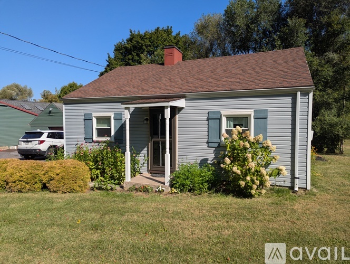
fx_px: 243
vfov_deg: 56.9
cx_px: 175
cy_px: 132
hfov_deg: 71.5
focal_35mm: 24
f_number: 1.85
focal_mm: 6.81
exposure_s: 1/2020
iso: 42
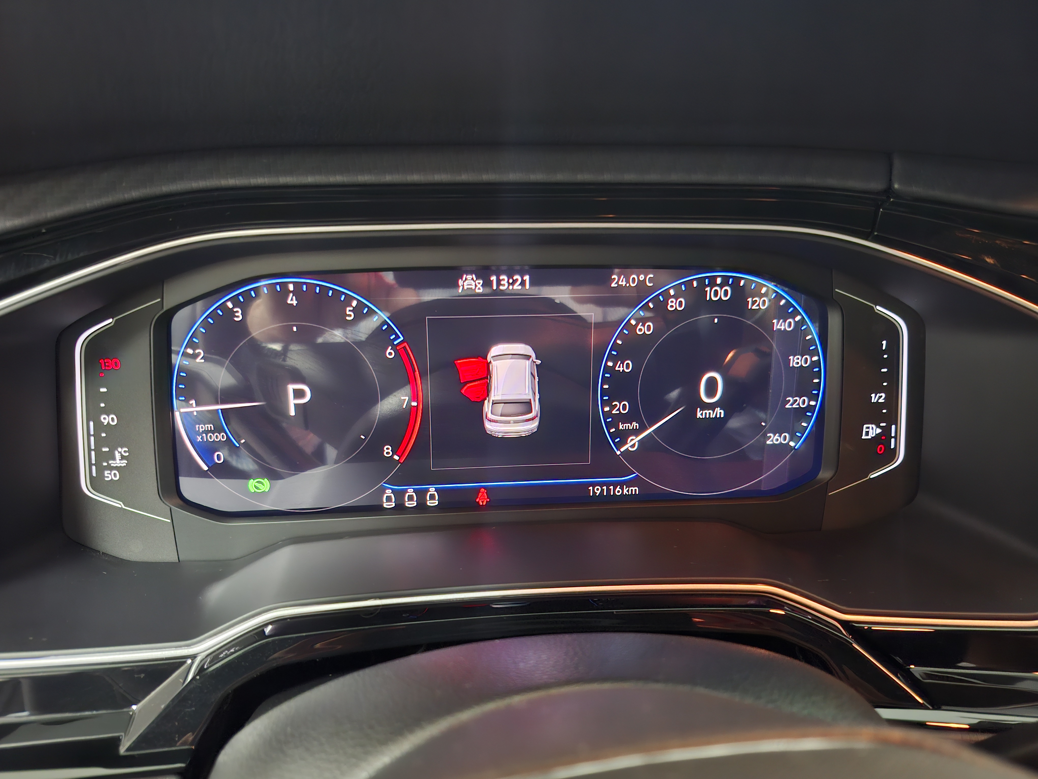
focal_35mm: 23
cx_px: 519
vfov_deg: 58.9
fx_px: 690
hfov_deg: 73.9
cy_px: 390
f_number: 1.8
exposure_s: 1/15
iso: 1250
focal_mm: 5.54
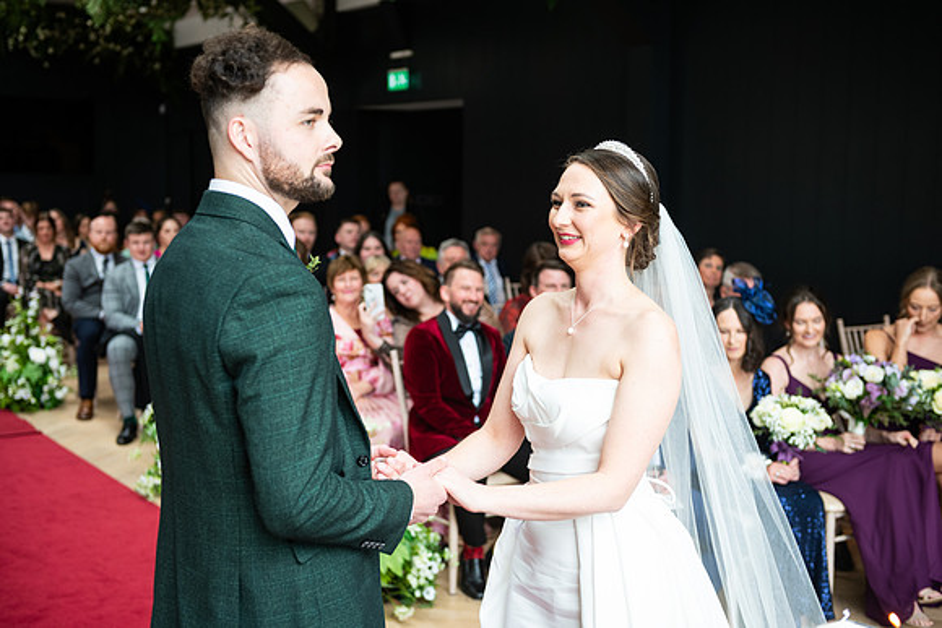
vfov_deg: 28.1
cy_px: 314
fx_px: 1256
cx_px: 471
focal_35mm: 48
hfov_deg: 41.1
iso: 400
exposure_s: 1/200
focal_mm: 48
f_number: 3.5
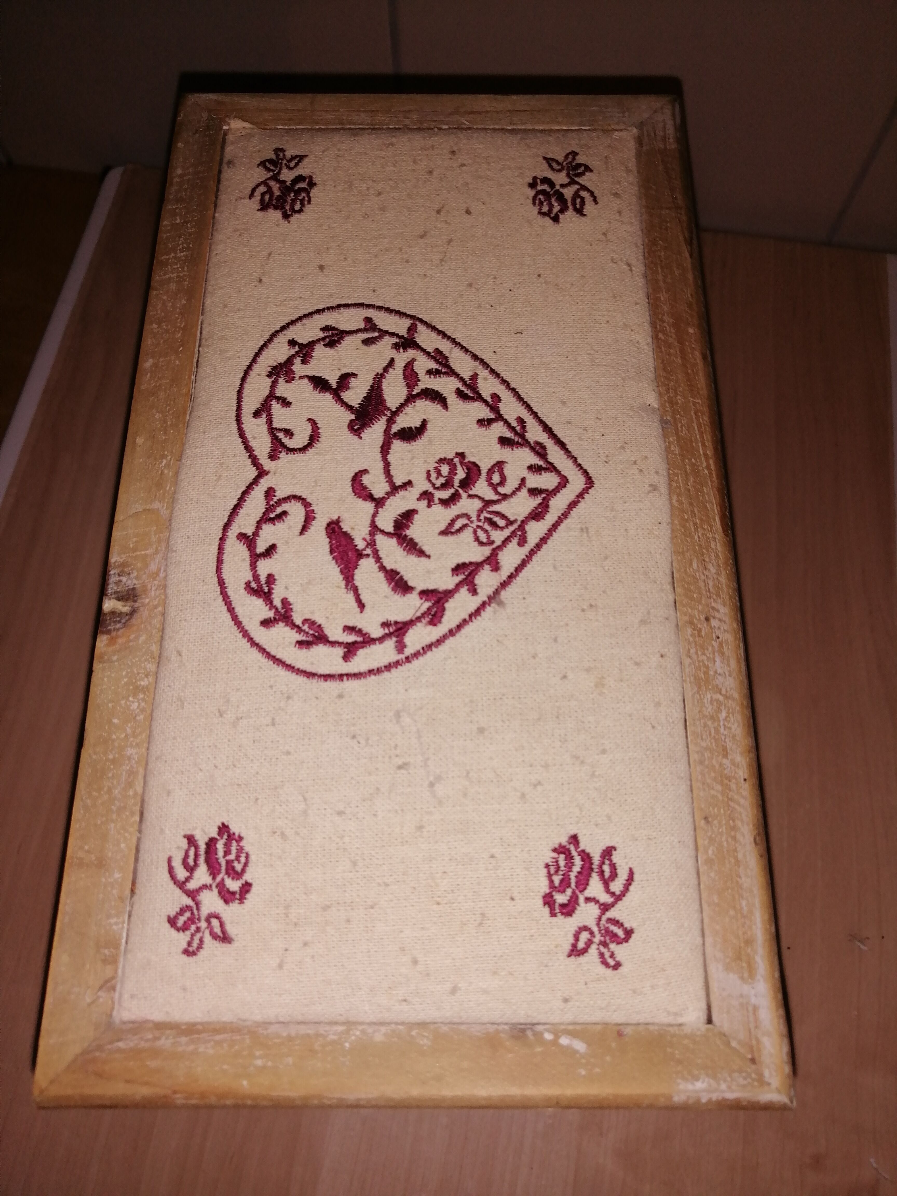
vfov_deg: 67.3
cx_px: 448
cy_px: 598
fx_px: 898
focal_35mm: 26
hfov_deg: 53.1
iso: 64
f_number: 1.8
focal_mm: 3.96
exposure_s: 1/100
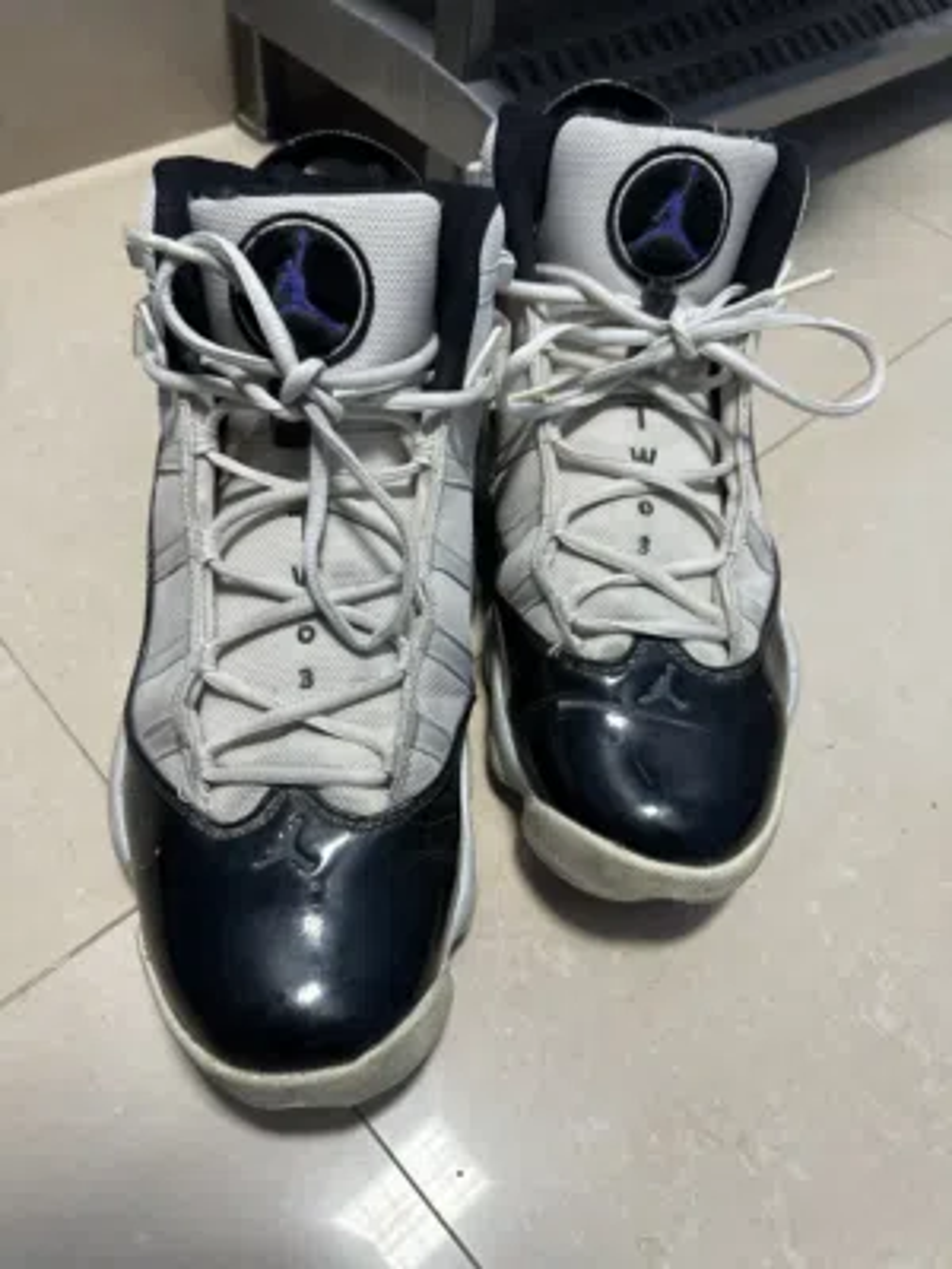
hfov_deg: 56.8
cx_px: 476
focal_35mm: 24
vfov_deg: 71.6
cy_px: 634
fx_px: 880
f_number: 1.78
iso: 400
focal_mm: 6.86
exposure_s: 1/50
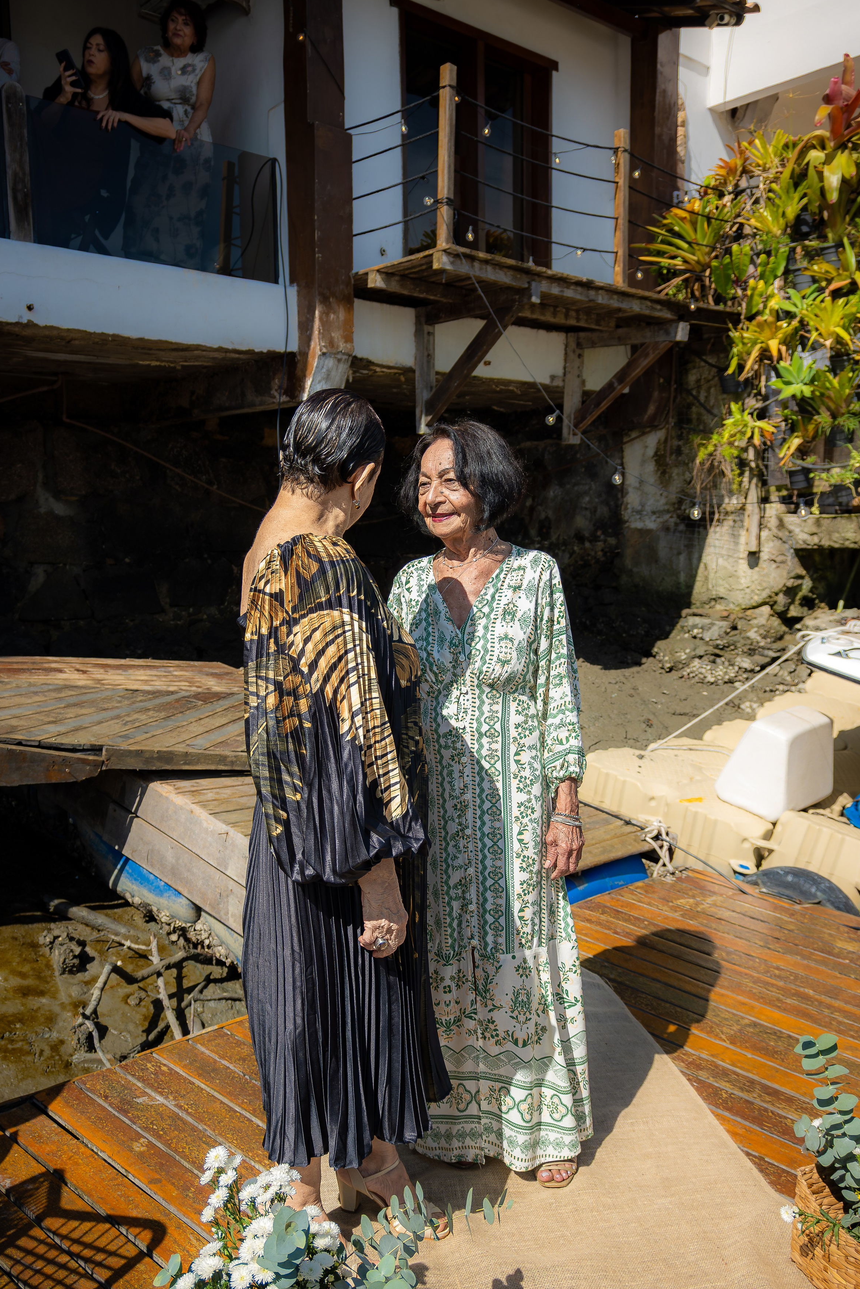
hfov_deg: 41.1
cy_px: 698
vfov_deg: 58.6
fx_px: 1147
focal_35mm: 32
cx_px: 439
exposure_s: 1/1600
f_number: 3.8
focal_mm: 19.5
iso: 160
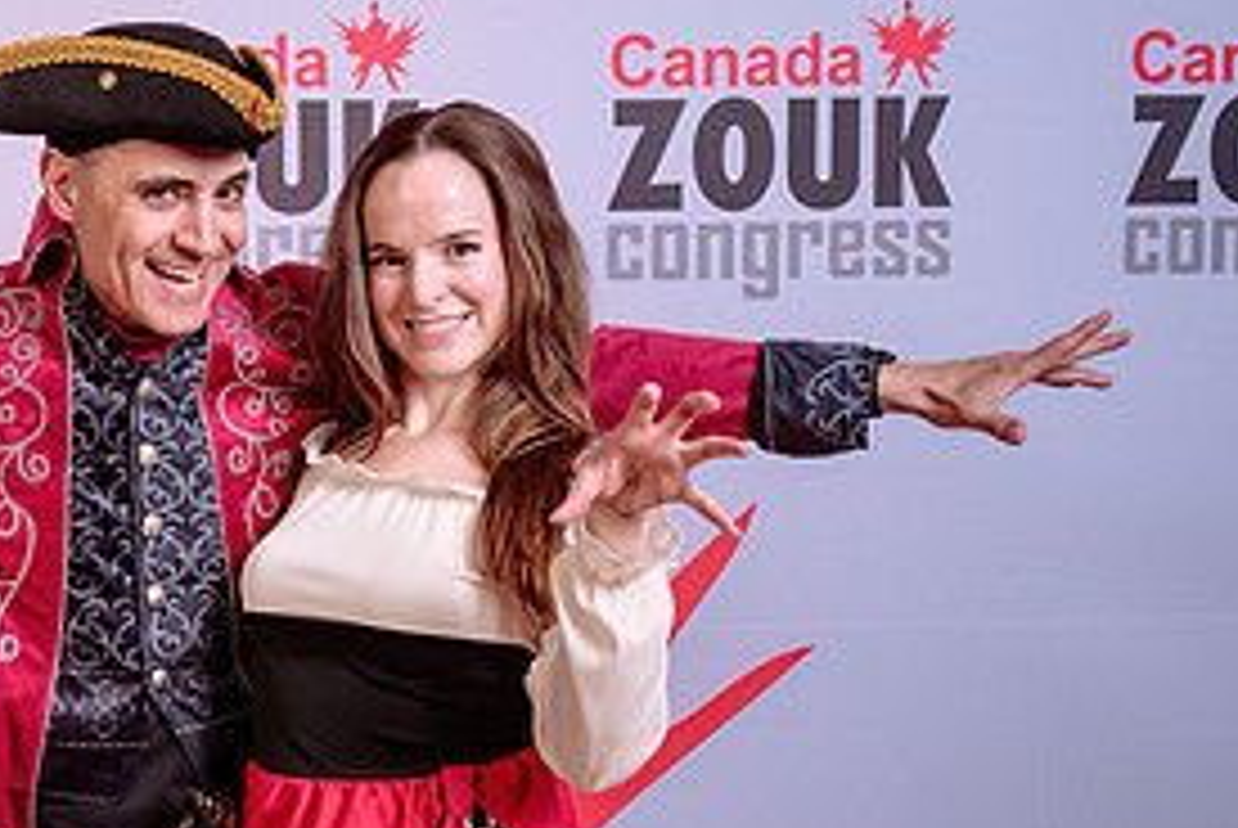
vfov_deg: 17.6
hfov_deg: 25.9
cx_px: 277
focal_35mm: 77
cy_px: 648
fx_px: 2651
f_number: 5
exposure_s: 1/160
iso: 100
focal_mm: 29
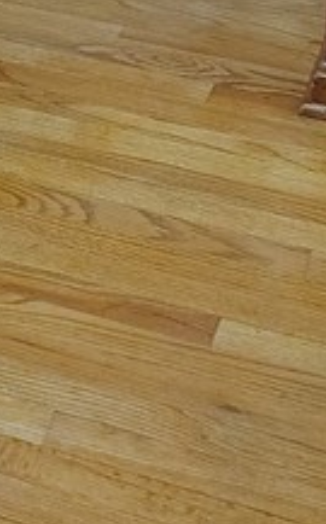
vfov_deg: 15.9
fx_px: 1712
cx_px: -171
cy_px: -284
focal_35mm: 120
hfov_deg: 10.5
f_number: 1.8
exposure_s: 1/24
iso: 3856
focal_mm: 5.56
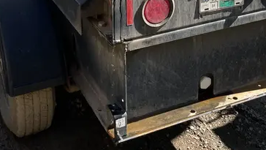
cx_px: 80
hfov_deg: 36.1
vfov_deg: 18.8
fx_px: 402
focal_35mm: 57
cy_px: -71
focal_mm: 4.2
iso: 50
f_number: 1.6
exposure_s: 1/2304
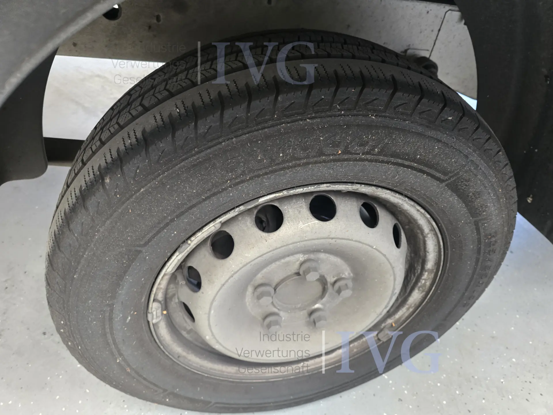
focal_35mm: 23
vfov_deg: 58.9
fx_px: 367
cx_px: 276
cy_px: 208
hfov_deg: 73.9
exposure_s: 1/100
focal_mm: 6.3
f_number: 1.7
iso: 800
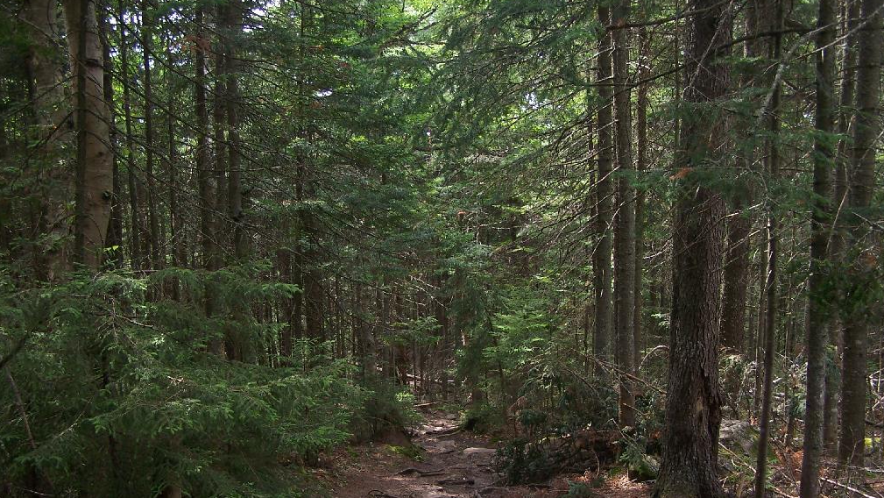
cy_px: 298
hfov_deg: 48.3
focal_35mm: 42
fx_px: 985
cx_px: 445
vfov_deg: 28.3
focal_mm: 6.3
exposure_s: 1/100
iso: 80
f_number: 2.8
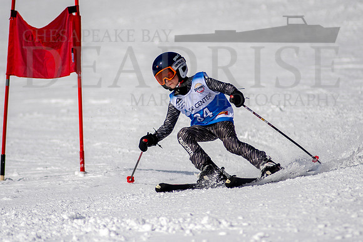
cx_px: 175
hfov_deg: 3.3
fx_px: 6283
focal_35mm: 623
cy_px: 123
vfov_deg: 2.2
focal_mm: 300
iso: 100
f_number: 2.8
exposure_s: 1/8000
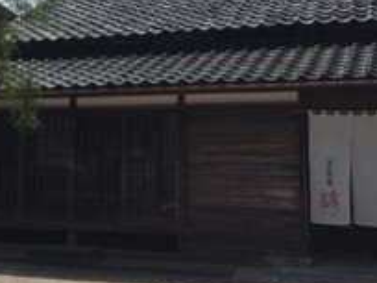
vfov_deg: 22.7
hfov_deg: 30.2
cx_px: 153
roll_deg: +0.0
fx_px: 697
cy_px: 74
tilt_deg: +6.7
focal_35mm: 64
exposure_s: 1/2740
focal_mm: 4.15
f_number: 2.2
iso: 32
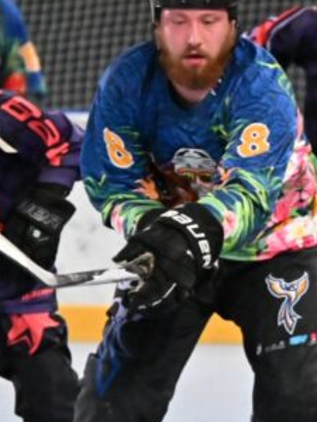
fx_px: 8022
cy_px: 287
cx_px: 263
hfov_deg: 2.3
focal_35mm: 657
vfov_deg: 3.0
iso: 16000
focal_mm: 200
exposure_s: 1/1000
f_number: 6.3
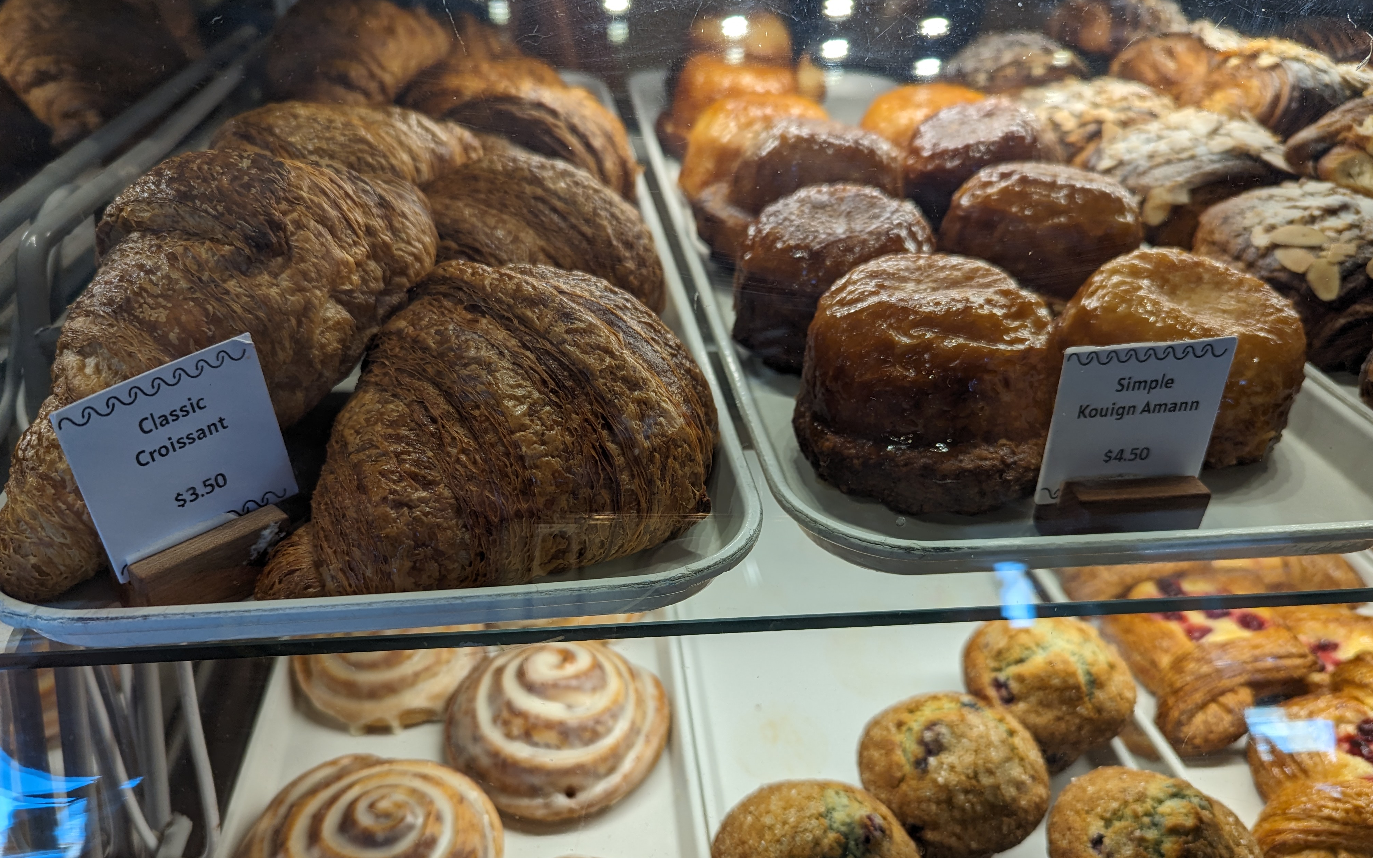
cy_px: 510
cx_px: 699
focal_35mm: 26
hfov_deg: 70.4
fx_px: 973
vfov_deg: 47.4
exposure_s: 1/103
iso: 42
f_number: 1.85
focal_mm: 6.81
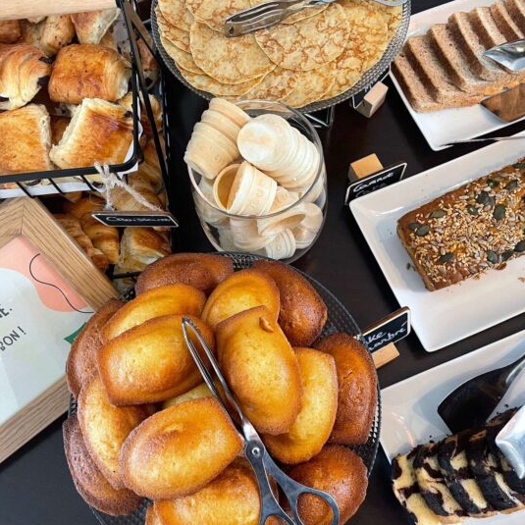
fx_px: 566
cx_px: 250
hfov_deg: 49.7
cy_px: 248
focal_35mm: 33
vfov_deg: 49.7
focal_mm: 4.2
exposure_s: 1/81
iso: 125
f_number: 1.6
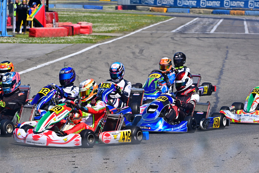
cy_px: 87
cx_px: 130
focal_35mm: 261
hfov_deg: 7.9
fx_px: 1878
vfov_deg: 5.3
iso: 2000
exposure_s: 1/1250
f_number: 11
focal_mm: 260
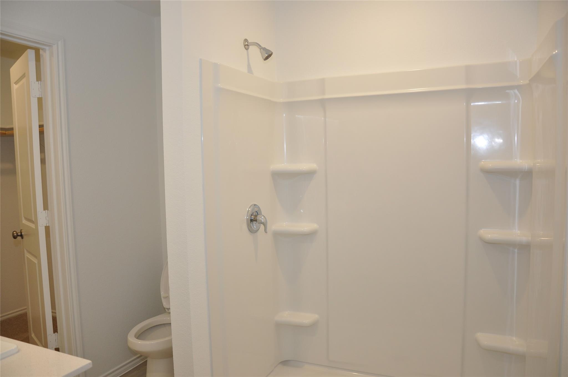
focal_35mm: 27
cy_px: 188
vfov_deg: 47.8
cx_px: 284
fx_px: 425
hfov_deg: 67.4
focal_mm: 18
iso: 400
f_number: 4
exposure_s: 1/60
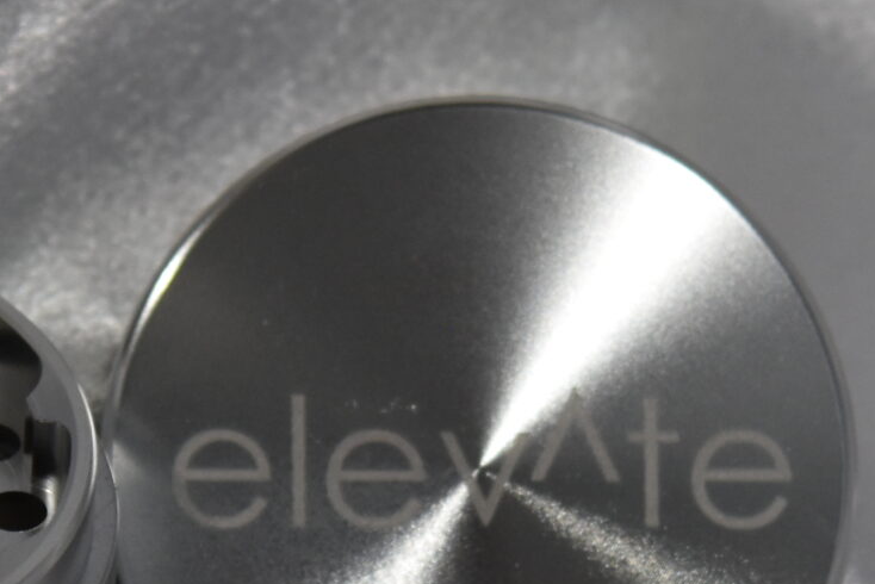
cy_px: 539
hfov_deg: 8.2
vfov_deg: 5.5
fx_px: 6103
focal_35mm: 251
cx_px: 229
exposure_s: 1/60
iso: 560
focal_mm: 48
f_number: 4
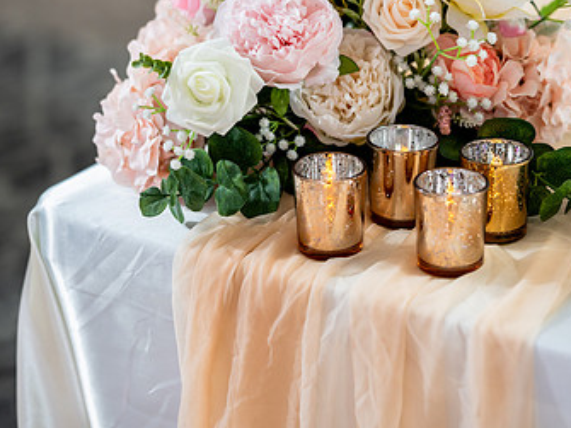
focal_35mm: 130
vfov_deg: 11.4
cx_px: 380
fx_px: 2144
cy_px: 119
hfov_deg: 15.1
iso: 640
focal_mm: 78
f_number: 2
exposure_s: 1/200
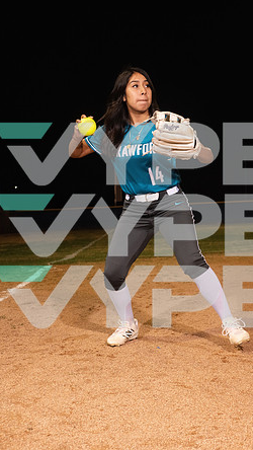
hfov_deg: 23.5
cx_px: 143
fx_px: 608
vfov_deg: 40.6
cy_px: 226
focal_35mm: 51
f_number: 6.3
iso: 1250
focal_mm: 48
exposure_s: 1/500
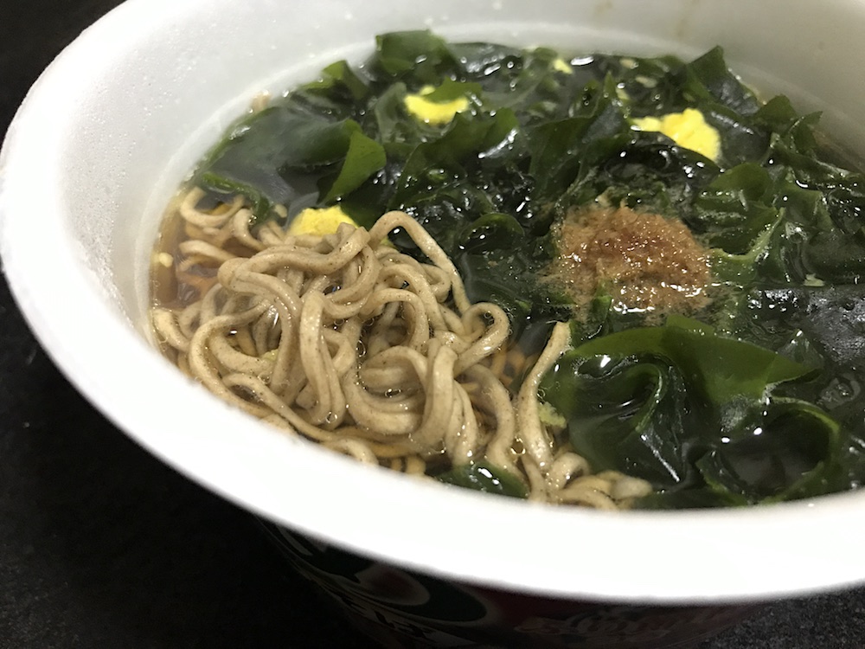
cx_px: 432
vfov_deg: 49.7
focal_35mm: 28
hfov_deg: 63.4
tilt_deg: -45.1
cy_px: 324
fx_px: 700
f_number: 1.8
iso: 100
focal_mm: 3.99
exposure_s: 1/15
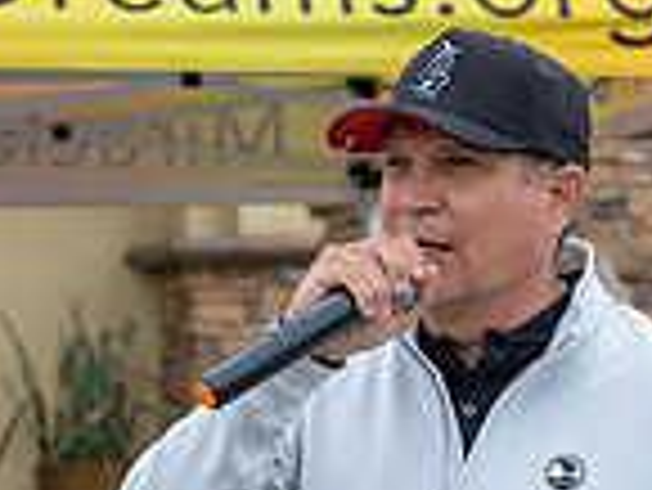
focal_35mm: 211
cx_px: 67
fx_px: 3978
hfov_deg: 9.3
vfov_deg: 7.1
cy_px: 281
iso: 100
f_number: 4
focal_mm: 55
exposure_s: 1/200
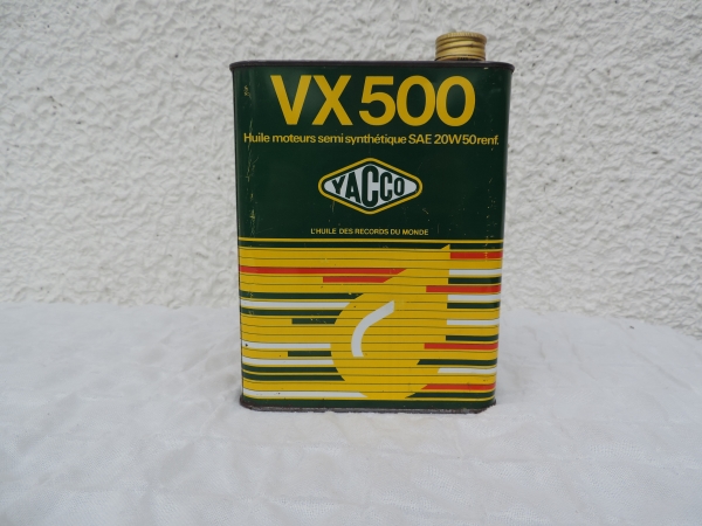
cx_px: 351
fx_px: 487
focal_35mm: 24
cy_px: 263
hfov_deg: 71.6
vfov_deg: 56.8
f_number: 3
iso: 80
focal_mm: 4.3
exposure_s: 1/200
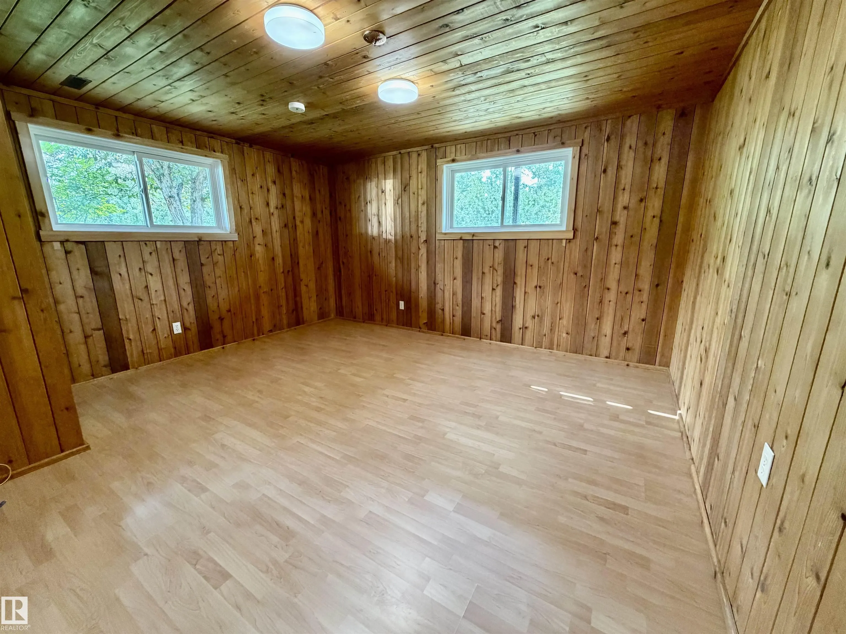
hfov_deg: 102.1
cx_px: 423
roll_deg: +0.1
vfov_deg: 85.7
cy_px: 317
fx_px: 342
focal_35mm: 14
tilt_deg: -13.3
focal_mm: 2.22
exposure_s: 1/60
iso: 400
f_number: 2.2
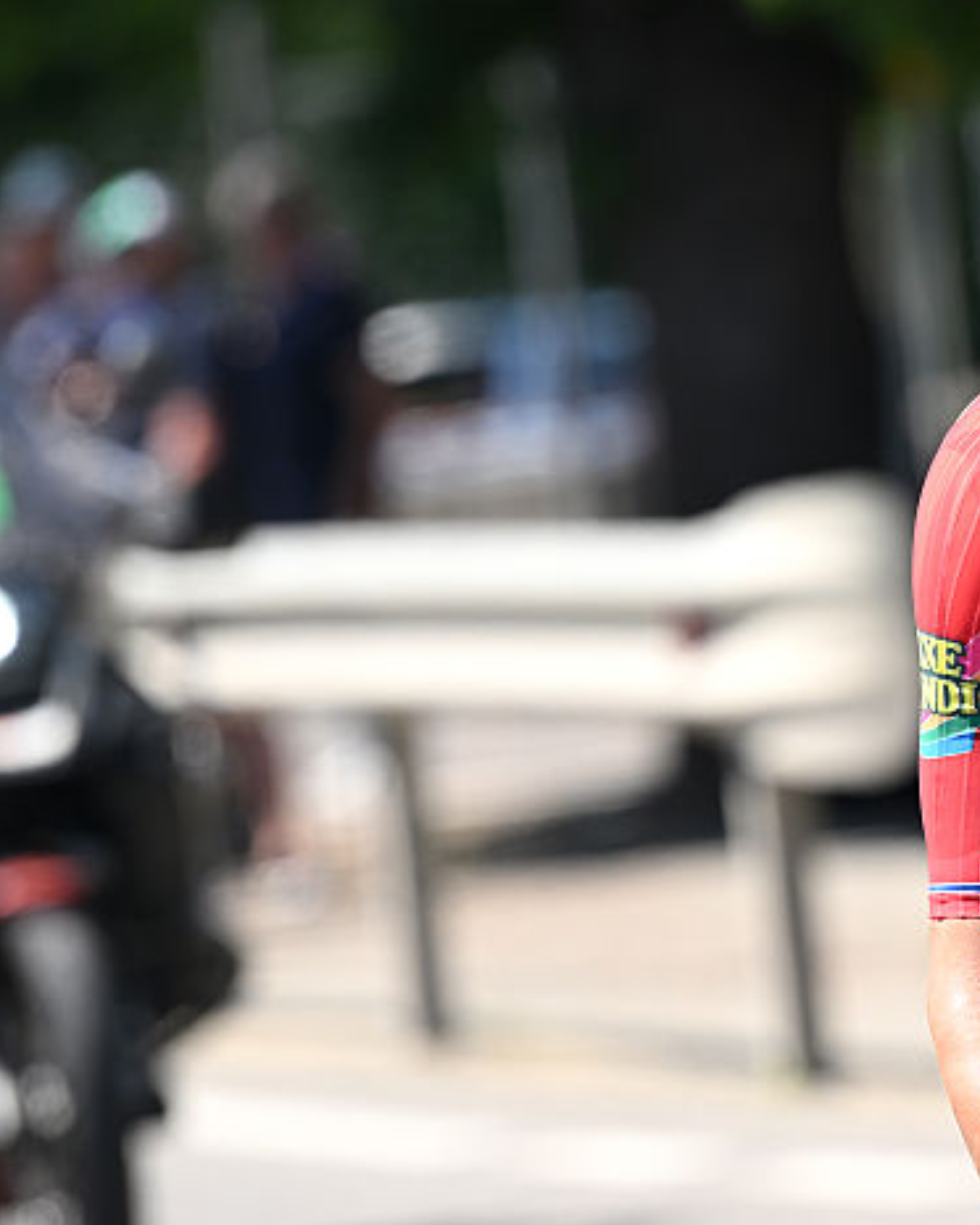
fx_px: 22478
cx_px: 1251
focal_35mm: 620
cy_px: 864
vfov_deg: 3.1
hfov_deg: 2.5
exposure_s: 1/800
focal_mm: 200
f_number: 3.5
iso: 125
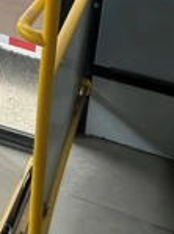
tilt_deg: -20.8
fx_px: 565
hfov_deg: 16.4
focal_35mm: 84
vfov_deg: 21.0
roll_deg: -2.0
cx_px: -60
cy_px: -80
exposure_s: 1/184
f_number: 1.5
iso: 40
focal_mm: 5.7
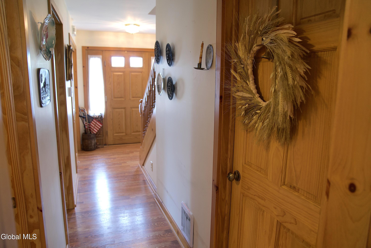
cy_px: 124
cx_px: 186
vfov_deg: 53.2
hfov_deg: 73.7
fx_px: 247
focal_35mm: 24
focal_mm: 24
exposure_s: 1/50
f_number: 2.8
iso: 1000
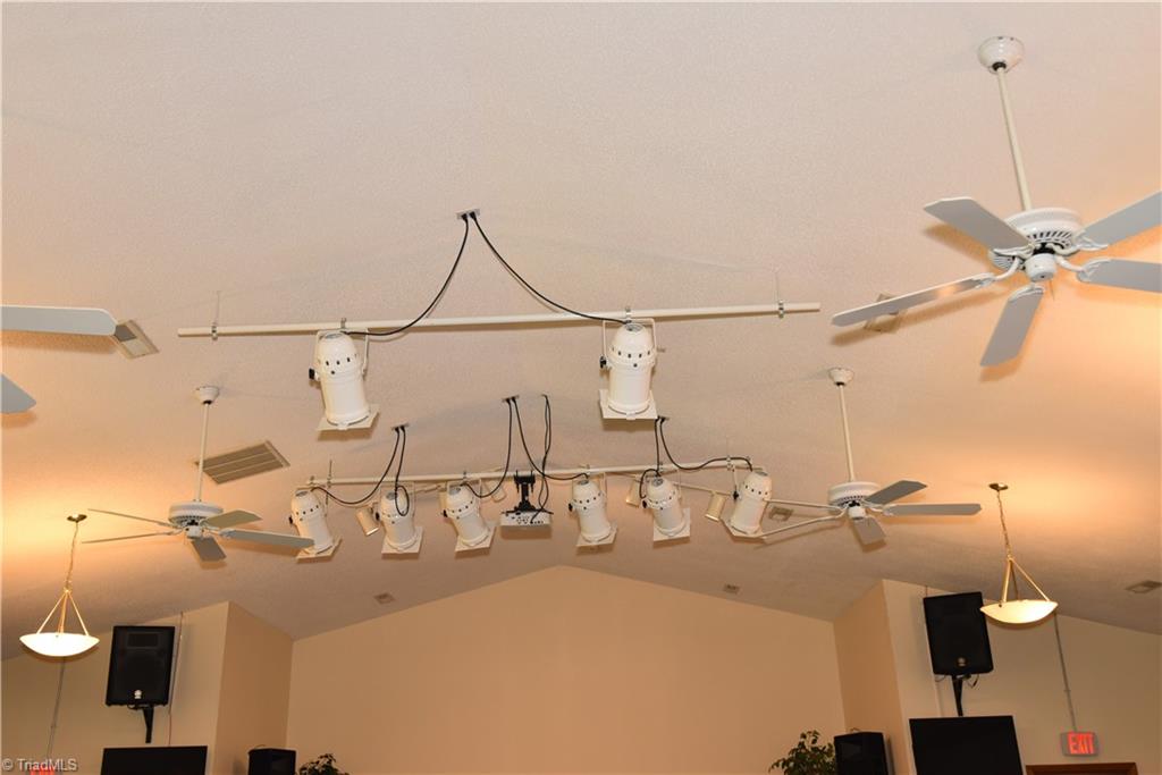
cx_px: 581
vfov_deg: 37.9
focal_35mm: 35
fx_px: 1130
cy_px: 388
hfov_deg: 54.4
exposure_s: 1/60
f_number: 8
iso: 1250
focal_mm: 35
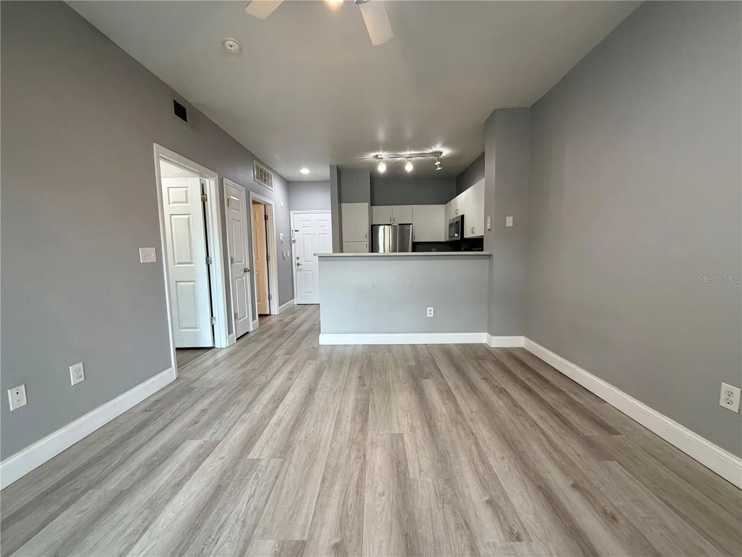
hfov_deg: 102.1
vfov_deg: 85.7
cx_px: 371
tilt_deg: -5.4
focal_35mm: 14
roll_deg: +1.3
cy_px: 278
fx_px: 300
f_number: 2.2
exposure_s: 1/60
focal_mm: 2.22
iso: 250
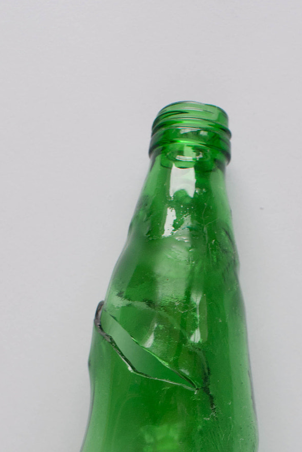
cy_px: 396
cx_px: 179
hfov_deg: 19.2
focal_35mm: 71
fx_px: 893
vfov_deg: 27.5
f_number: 5.6
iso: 100
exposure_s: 1/15
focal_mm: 26
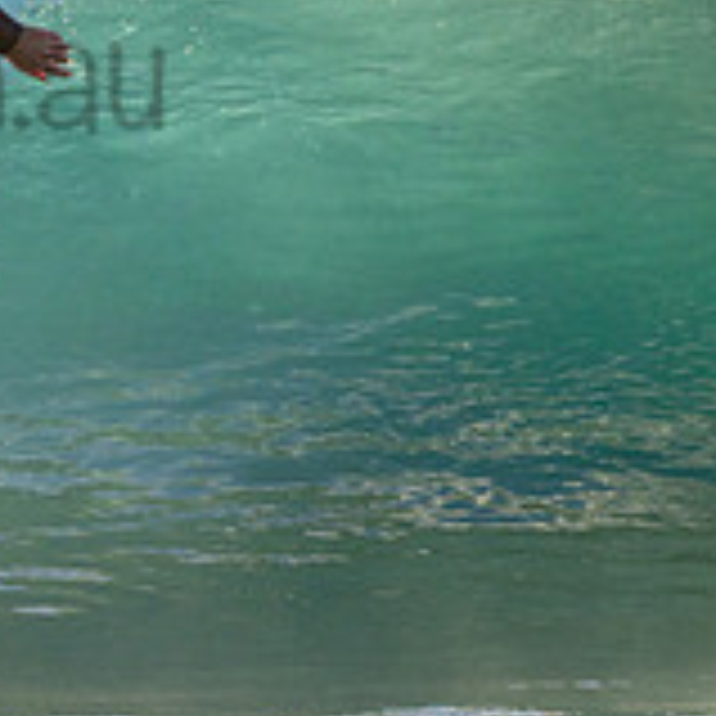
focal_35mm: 2331
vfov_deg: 0.8
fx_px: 54549
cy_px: 25
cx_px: -311
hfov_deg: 0.8
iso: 320
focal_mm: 500
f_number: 5.6
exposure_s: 1/1250
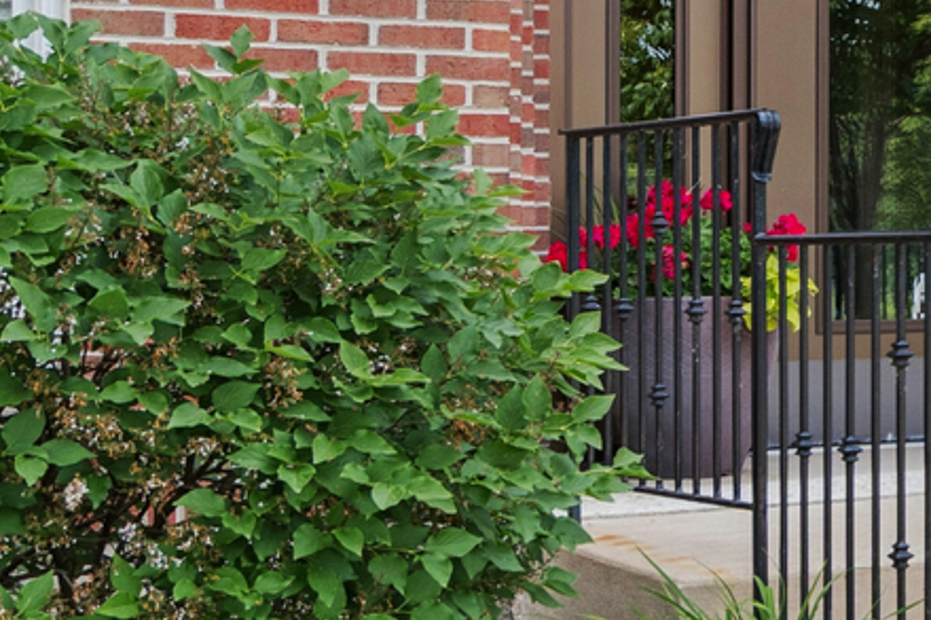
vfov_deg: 16.4
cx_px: 1623
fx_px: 2141
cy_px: 209
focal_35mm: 83
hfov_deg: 19.3
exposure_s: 1/80
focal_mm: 15
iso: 250
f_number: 8
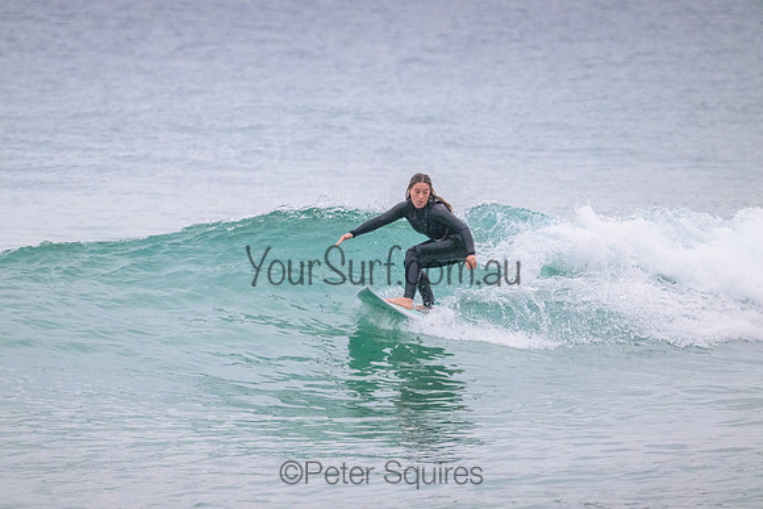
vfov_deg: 1.7
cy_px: 254
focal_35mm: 800
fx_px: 16959
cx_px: 382
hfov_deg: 2.6
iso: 10000
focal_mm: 800
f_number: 11
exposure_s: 1/1250
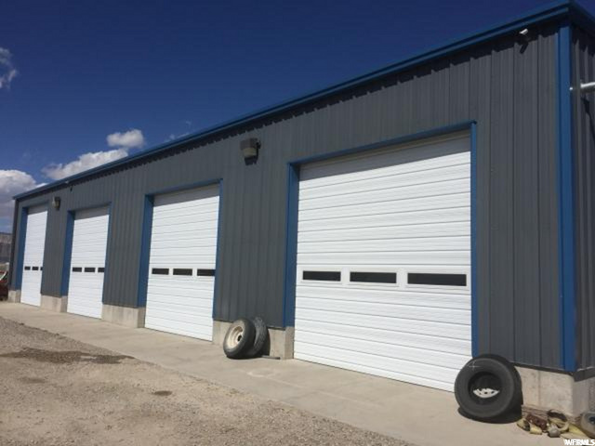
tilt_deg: +6.1
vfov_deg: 48.2
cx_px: 298
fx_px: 498
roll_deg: -2.6
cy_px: 223
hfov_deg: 61.7
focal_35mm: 29
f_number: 2.2
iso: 32
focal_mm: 4.15
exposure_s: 1/6623
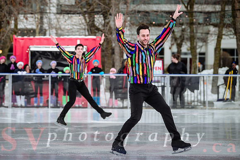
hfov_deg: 13.1
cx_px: 83
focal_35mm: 157
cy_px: 56
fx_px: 1044
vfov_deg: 8.8
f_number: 3.5
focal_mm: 120
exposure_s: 1/1600
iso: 500
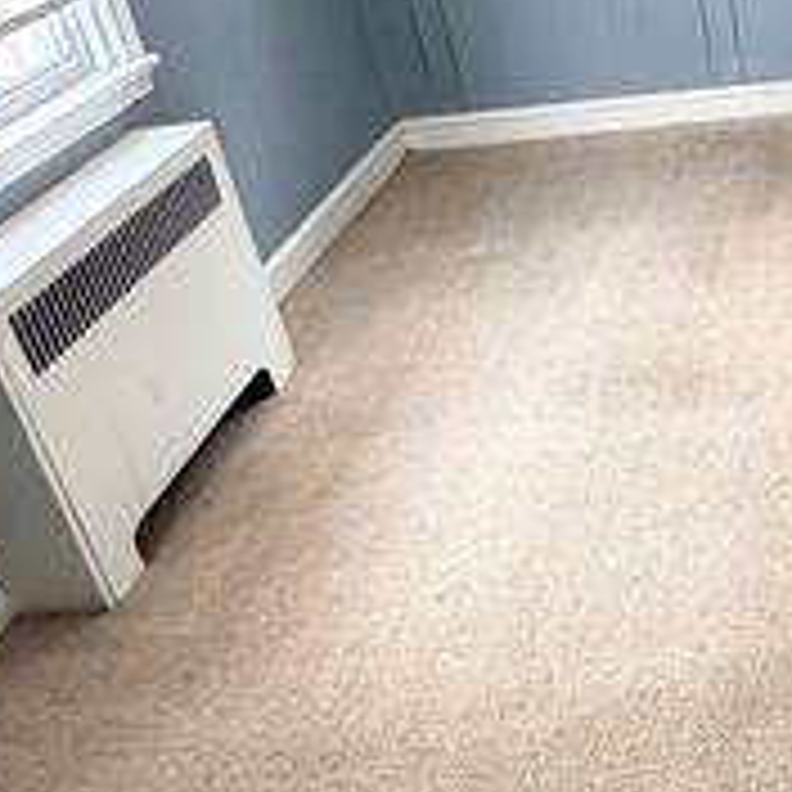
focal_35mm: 54
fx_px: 1398
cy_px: 324
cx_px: 873
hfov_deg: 28.7
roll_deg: +6.6
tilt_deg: -26.5
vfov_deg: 31.6
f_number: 2.2
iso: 320
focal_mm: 2.22
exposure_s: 1/115
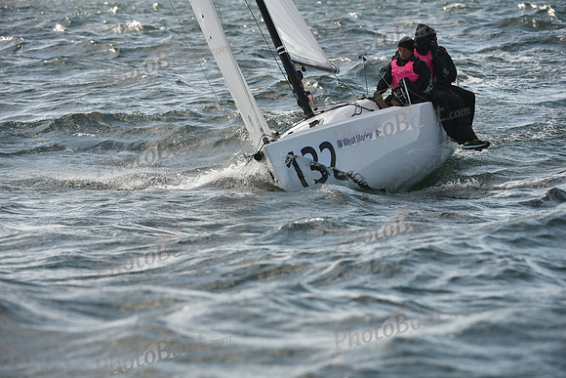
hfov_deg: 9.4
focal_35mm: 220
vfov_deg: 6.2
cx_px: 283
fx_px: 3460
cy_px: 189
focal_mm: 220
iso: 320
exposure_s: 1/1600
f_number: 6.3
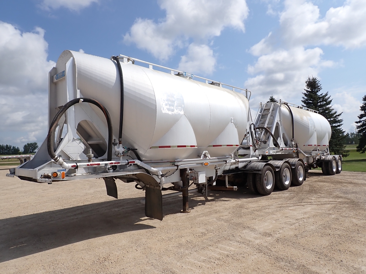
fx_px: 264
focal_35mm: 25
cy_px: 137
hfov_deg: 69.4
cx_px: 183
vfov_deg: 54.9
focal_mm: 4.5
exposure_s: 1/320
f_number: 8
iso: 100
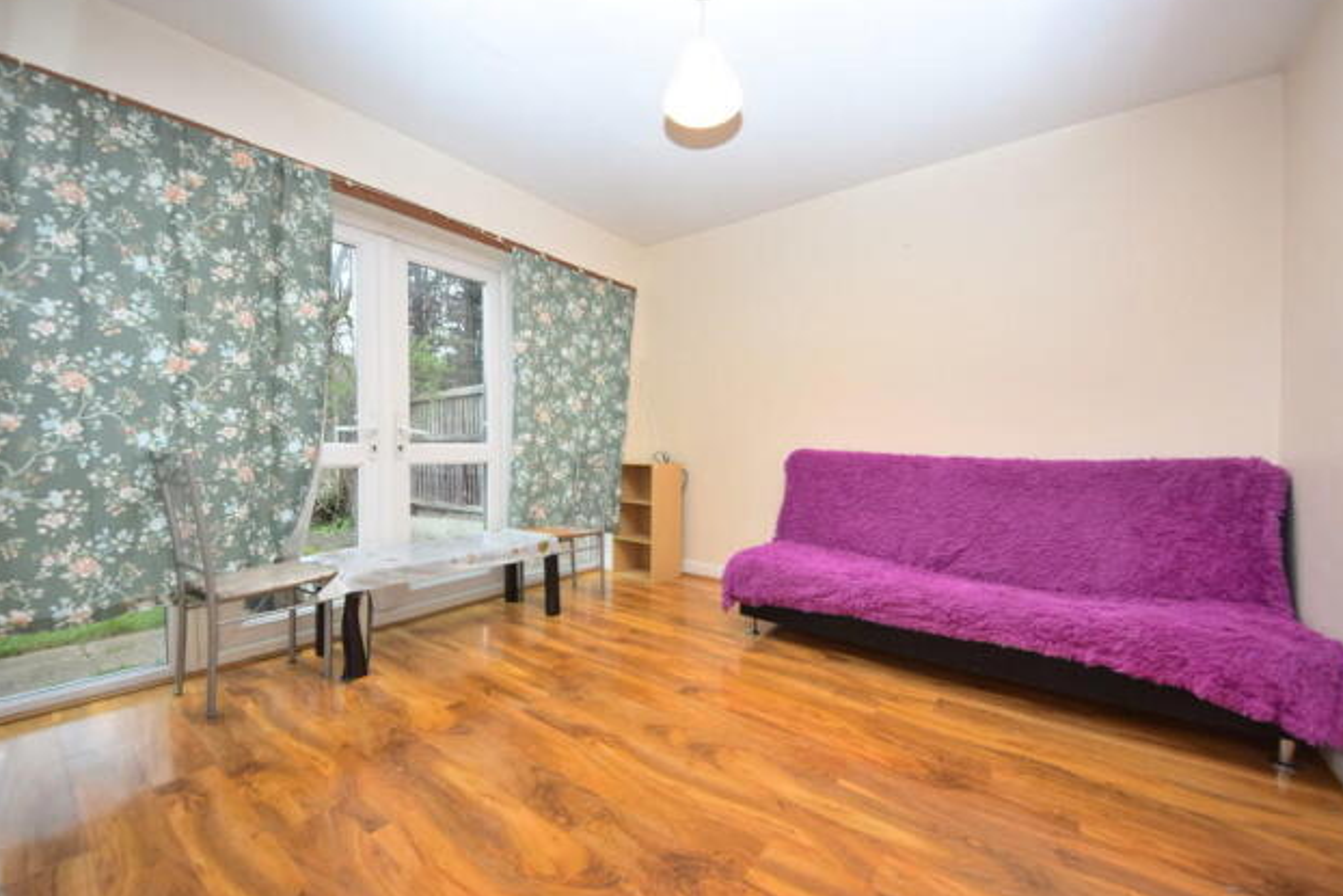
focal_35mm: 21
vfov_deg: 60.6
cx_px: 690
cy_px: 457
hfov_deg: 82.5
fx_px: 766
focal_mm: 13
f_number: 5
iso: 800
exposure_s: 1/100
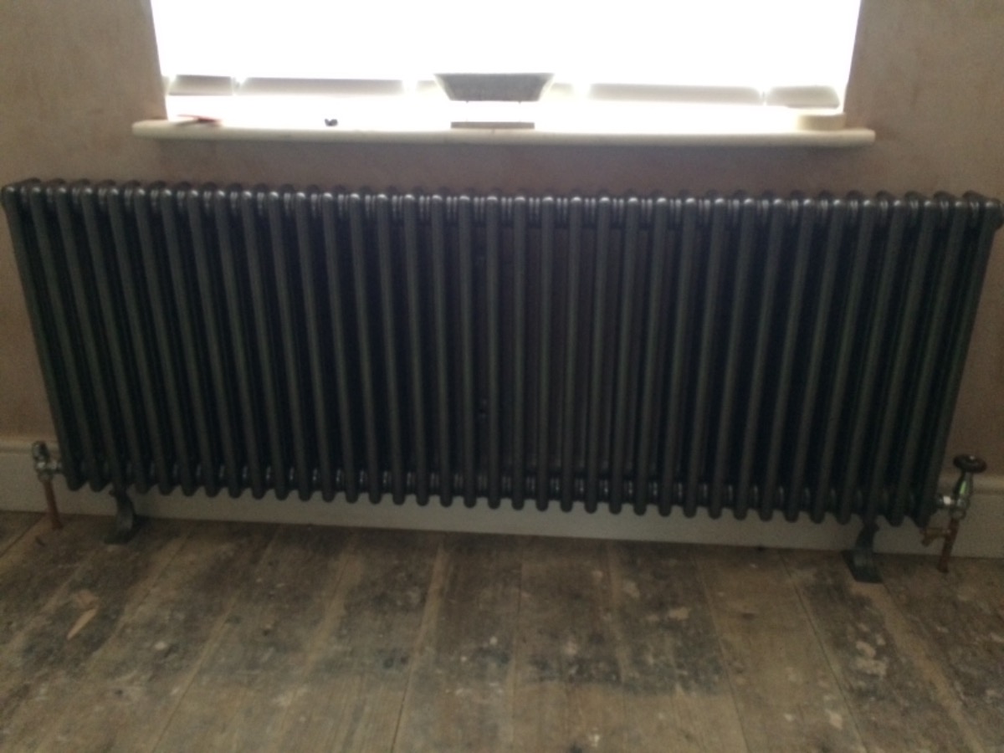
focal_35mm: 29
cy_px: 376
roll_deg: -0.5
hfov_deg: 61.7
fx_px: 841
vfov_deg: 48.2
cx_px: 502
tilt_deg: -19.8
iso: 250
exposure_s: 1/25
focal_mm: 4.15
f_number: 2.2
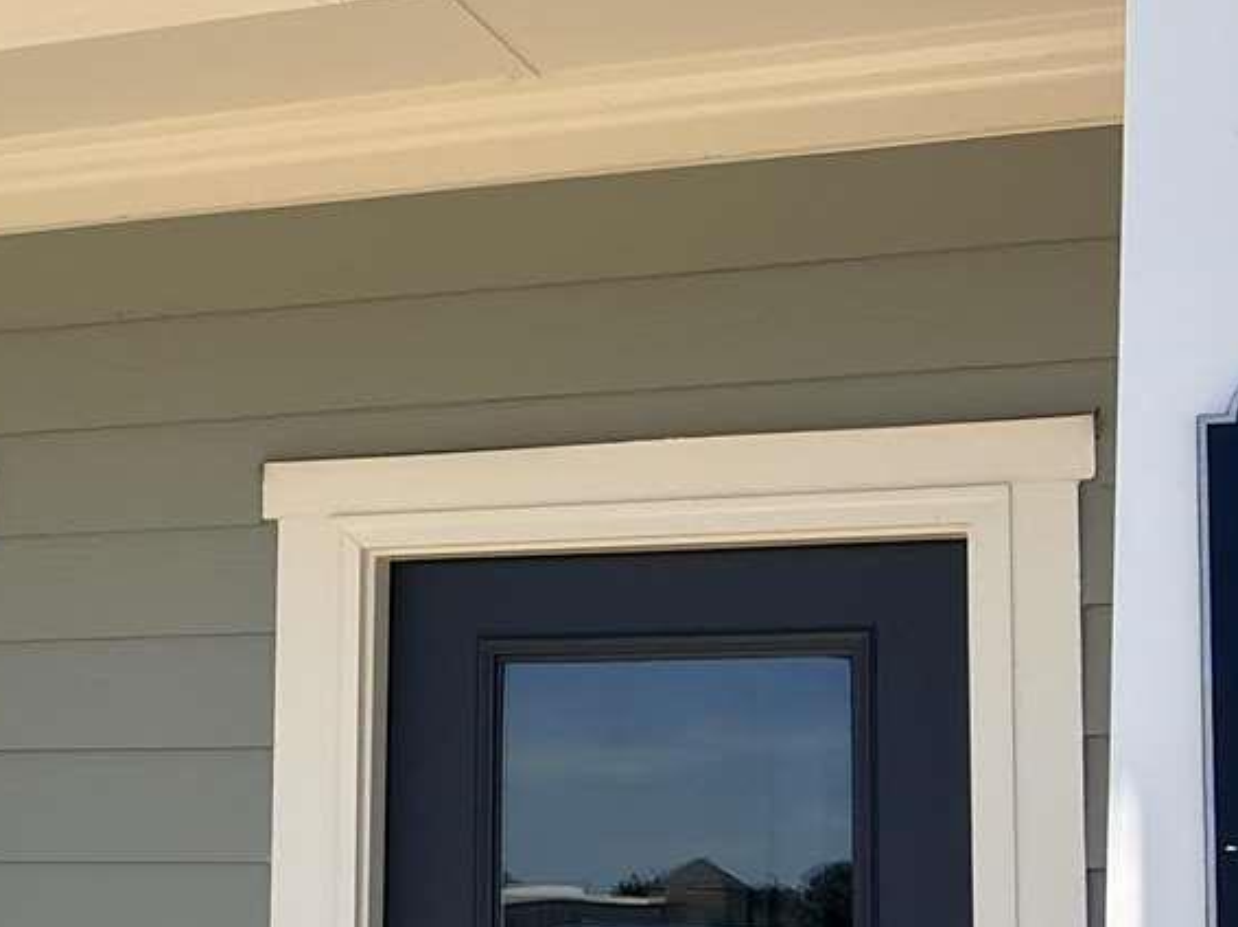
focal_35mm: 76
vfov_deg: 19.4
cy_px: 551
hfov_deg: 25.2
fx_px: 2717
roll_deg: -0.8
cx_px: 214
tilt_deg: +9.0
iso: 25
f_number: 2.2
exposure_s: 1/554
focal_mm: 2.22
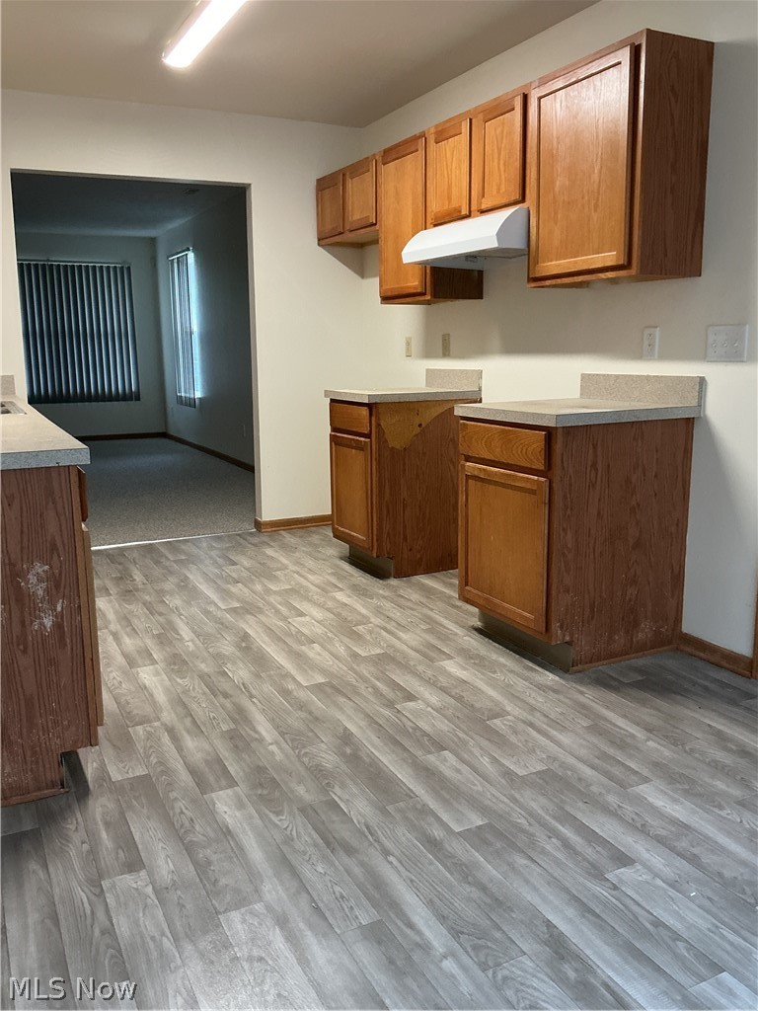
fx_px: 847
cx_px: 379
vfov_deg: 61.7
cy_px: 506
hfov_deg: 48.2
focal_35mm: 29
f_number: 1.8
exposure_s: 1/60
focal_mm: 3
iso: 160
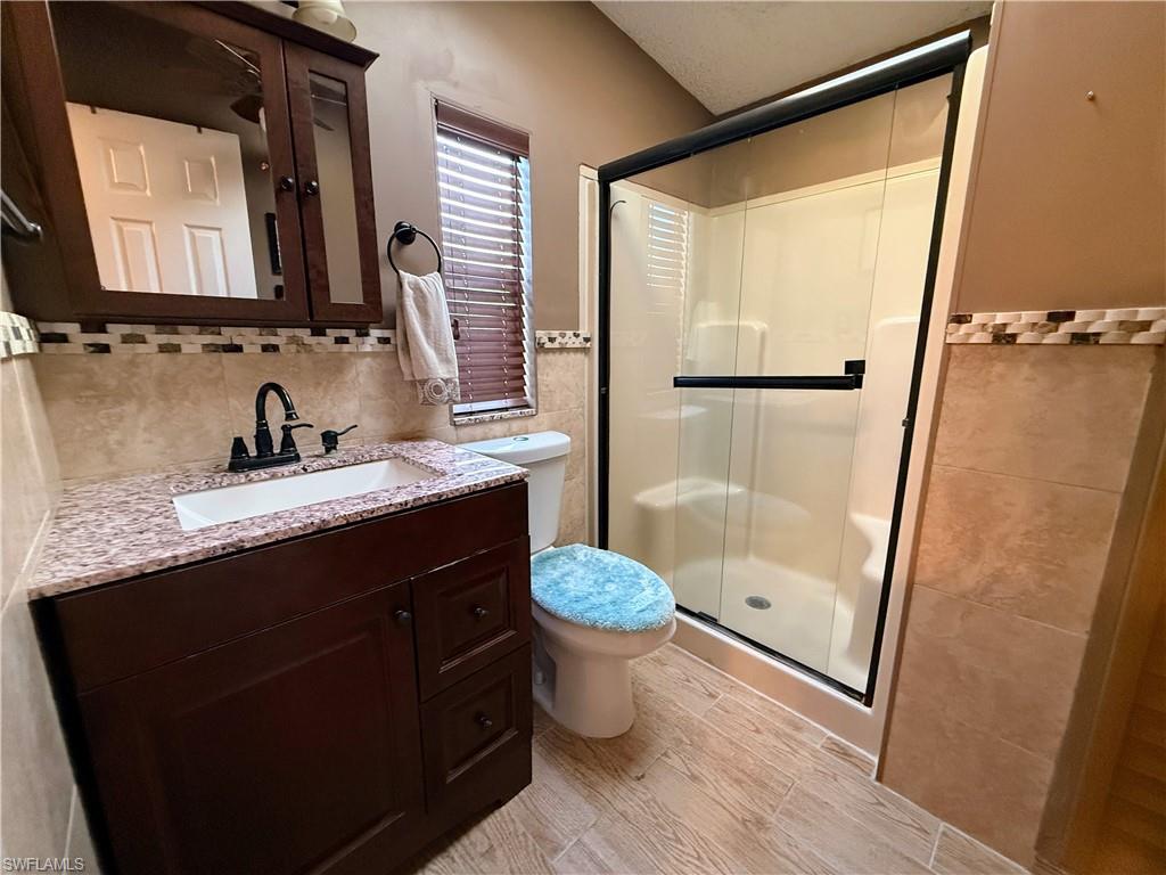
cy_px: 438
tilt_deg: -12.2
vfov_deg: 85.7
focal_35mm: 14
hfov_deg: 102.1
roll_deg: +0.4
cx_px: 583
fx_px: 472
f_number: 2.2
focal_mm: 2.22
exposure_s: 1/60
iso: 640
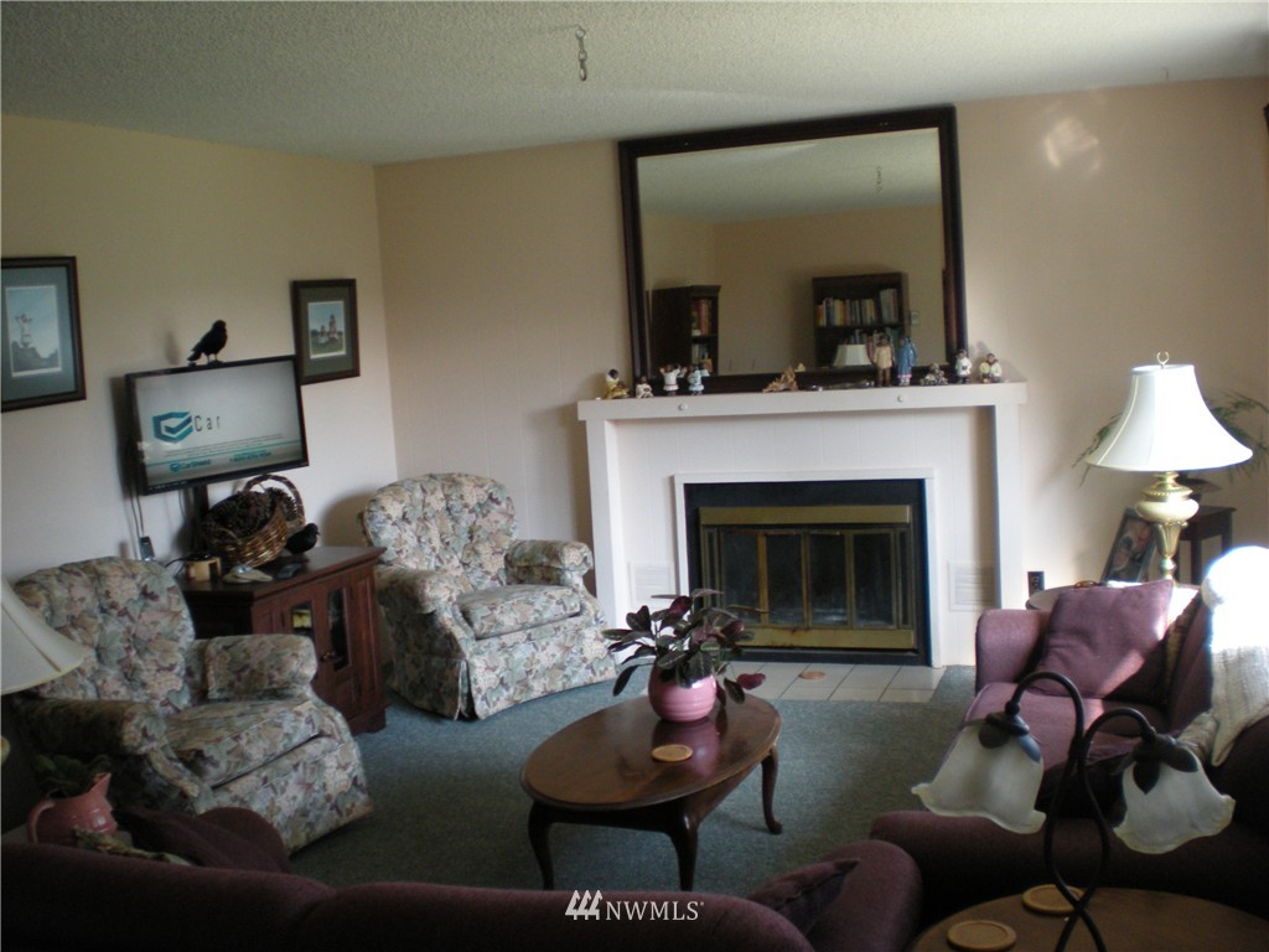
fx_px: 1393
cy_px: 476
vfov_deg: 37.7
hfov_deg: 49.0
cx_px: 634
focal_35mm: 38
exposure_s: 1/45.4
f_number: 3.1
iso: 200
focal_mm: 6.3
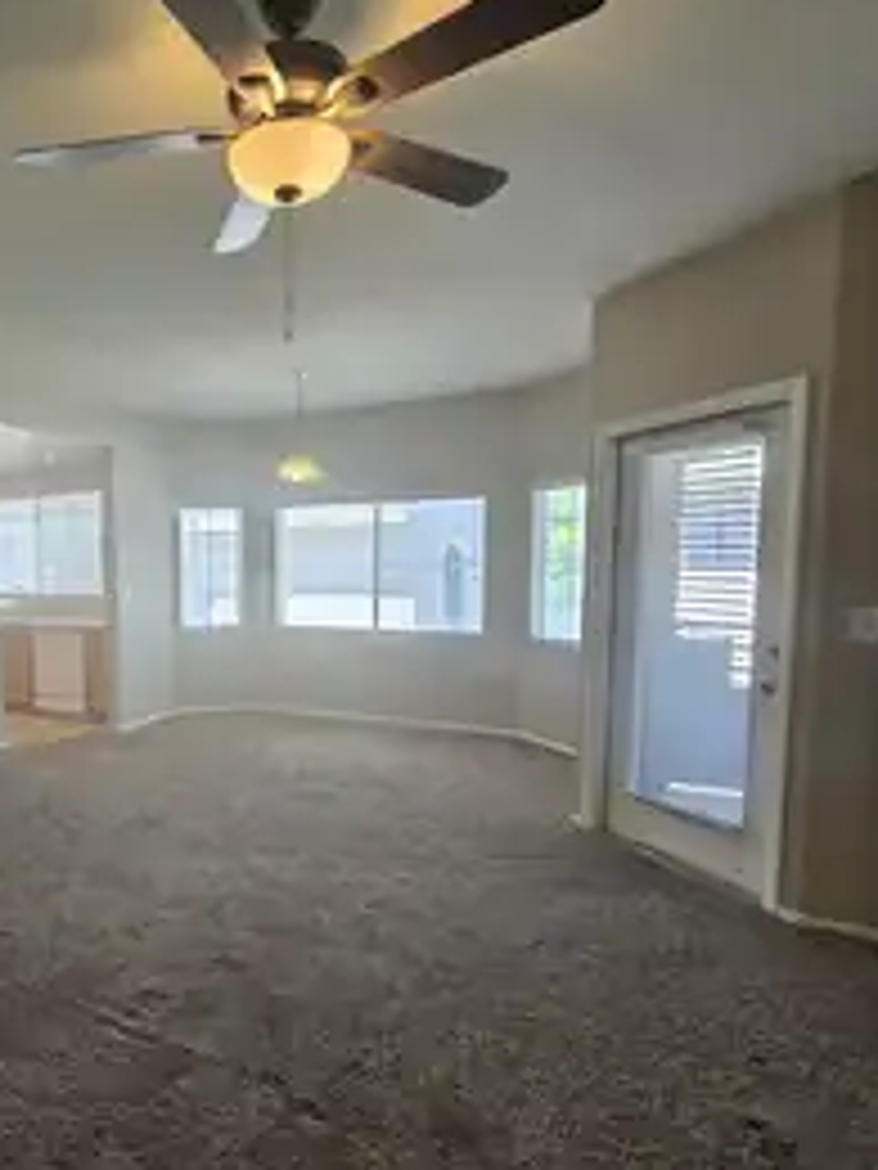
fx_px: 676
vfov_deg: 81.6
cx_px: 167
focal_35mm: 20
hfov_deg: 60.3
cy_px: 626
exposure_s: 1/60
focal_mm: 2.2
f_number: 2.2
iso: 64
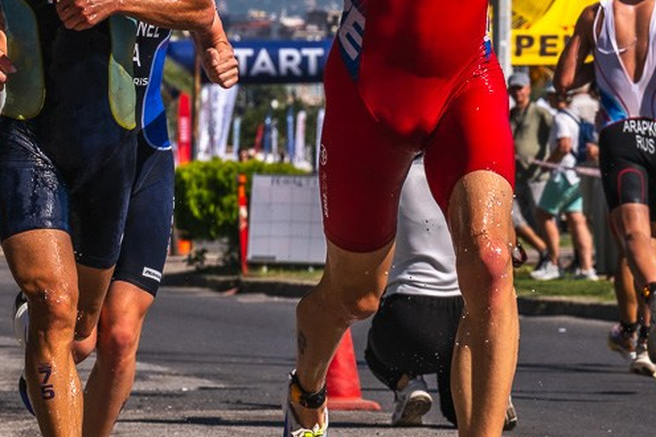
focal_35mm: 284
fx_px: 5171
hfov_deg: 7.2
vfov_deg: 4.8
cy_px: 173
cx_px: 57
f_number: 8
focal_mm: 110
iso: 250
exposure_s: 1/2000
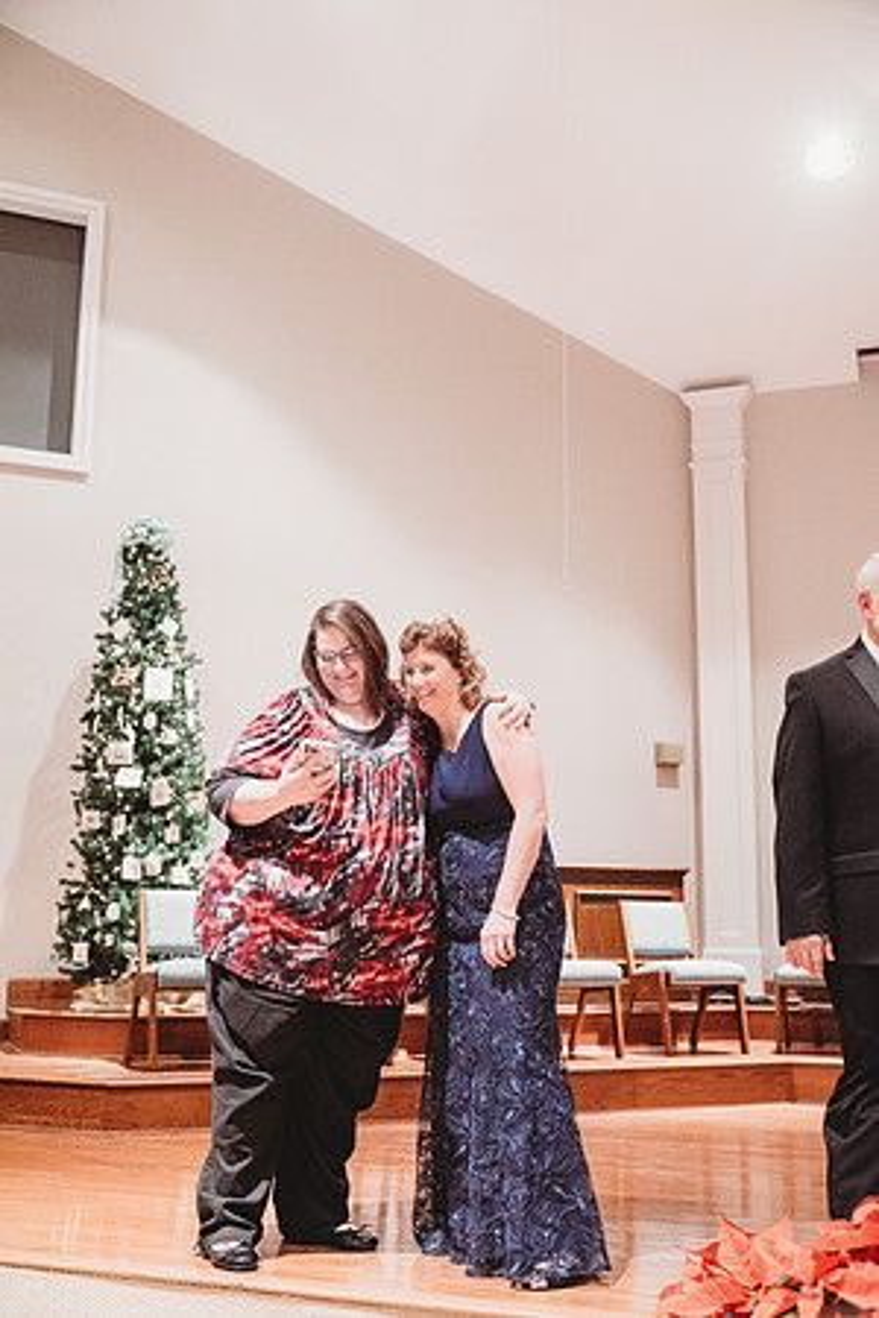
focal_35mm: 38
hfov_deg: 35.1
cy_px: 659
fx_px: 1392
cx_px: 440
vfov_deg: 50.7
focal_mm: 38
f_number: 4
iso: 6400
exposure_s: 1/200
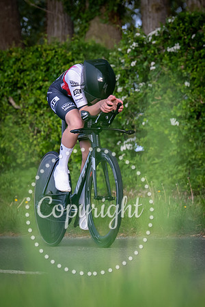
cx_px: 102
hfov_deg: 3.6
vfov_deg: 5.4
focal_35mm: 379
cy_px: 114
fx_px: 3237
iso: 1250
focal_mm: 155
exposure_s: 1/800
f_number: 4
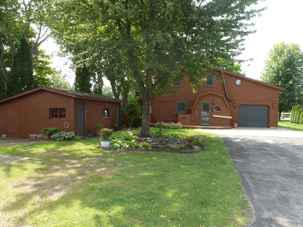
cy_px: 114
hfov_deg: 71.6
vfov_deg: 56.8
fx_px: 210
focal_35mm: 24
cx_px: 152
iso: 100
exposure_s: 1/100
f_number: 4
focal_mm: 4.3
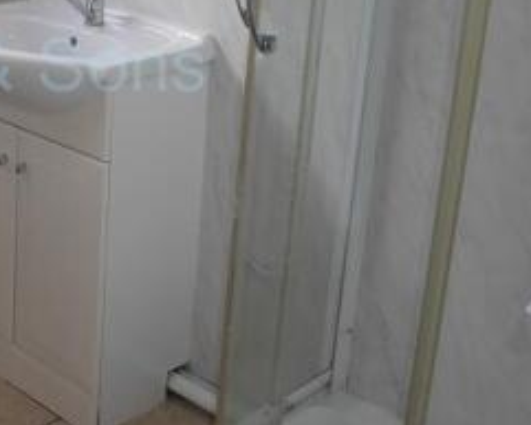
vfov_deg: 22.7
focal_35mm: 66
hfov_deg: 26.9
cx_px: -19
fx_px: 1038
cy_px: 65
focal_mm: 14
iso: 200
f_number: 3.2
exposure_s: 1/160
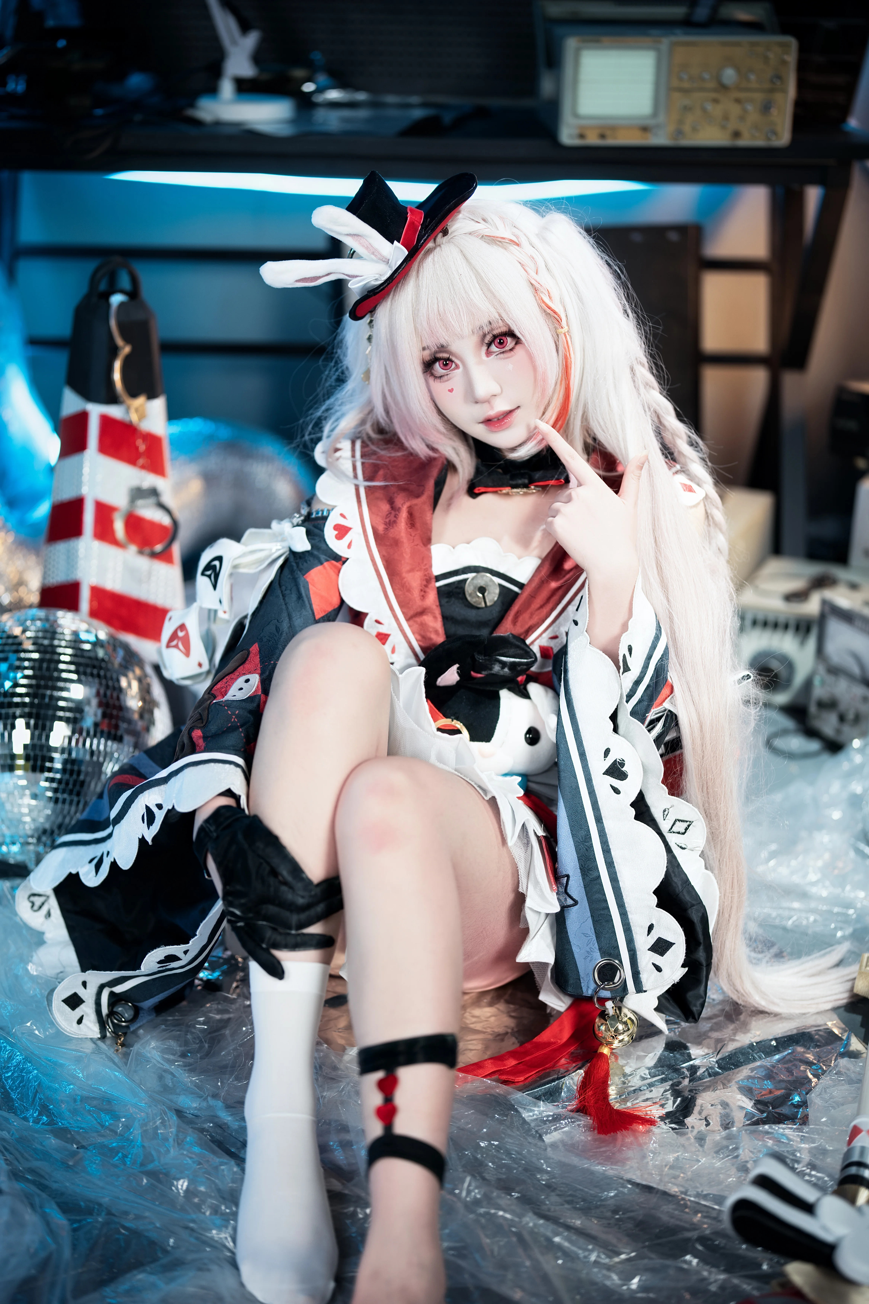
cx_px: 434
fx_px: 1810
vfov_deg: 39.6
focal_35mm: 50
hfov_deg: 27.0
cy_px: 652
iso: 100
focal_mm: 50
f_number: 1.4
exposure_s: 1/100
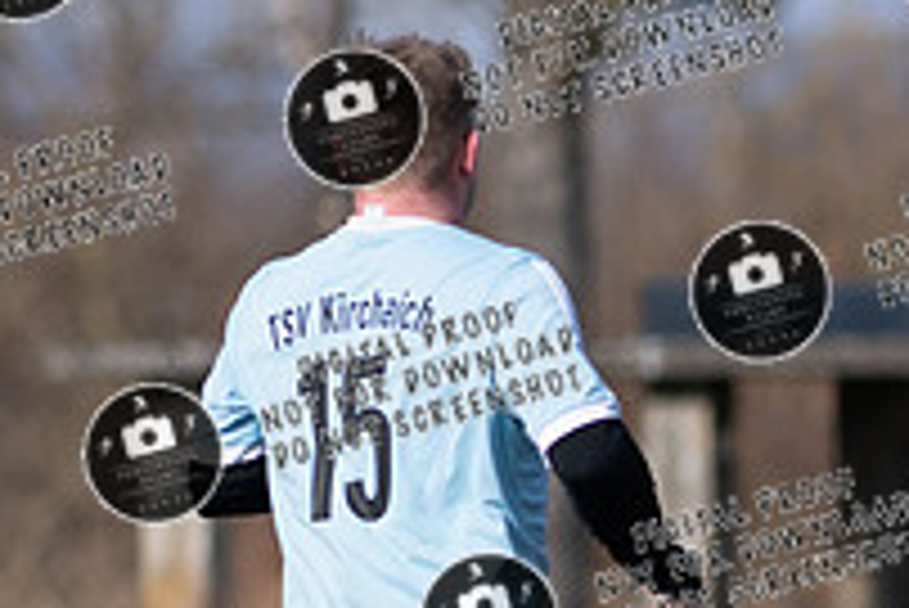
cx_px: 1264
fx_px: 50004
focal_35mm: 1979
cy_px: 928
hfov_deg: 1.0
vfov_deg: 0.7
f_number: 3.2
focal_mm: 300
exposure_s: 1/1600
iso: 110
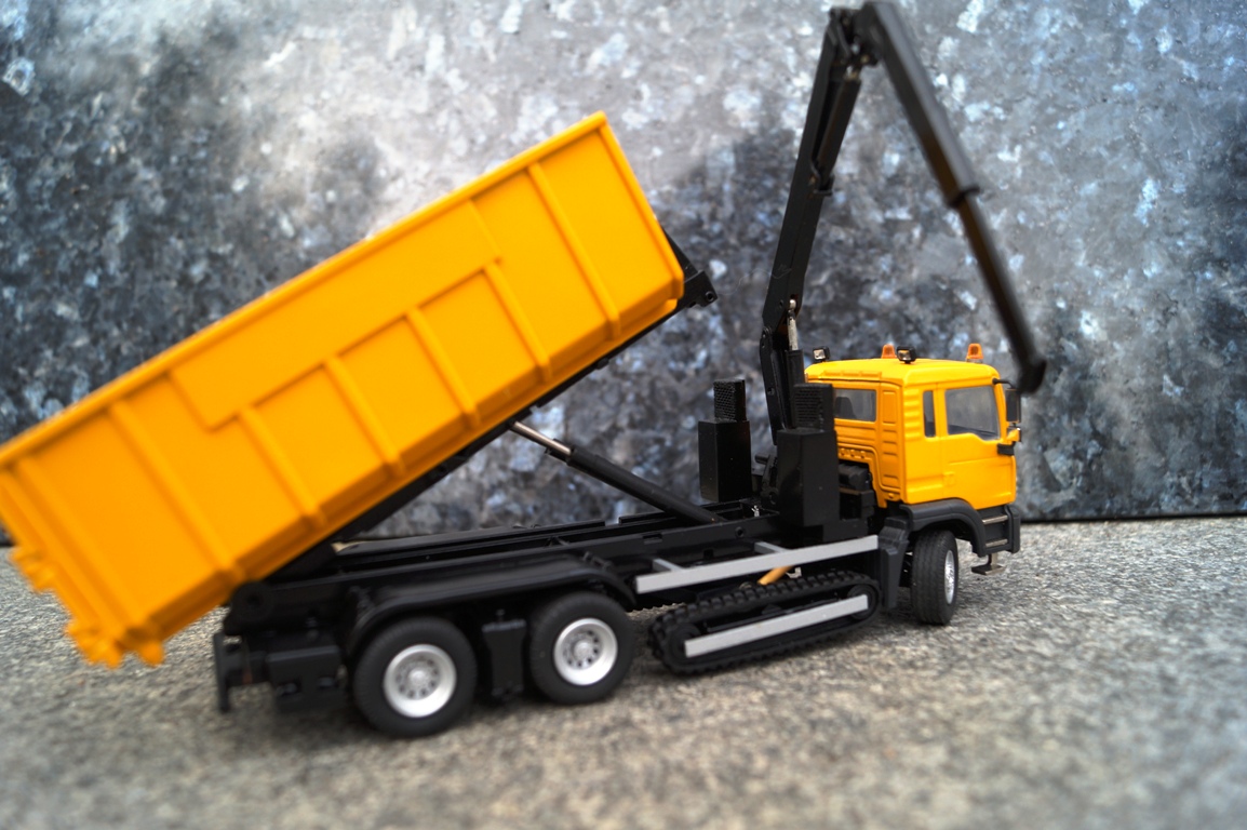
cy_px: 415
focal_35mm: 27
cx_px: 624
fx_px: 935
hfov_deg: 67.4
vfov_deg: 47.9
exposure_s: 1/160
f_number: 4
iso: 160
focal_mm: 18
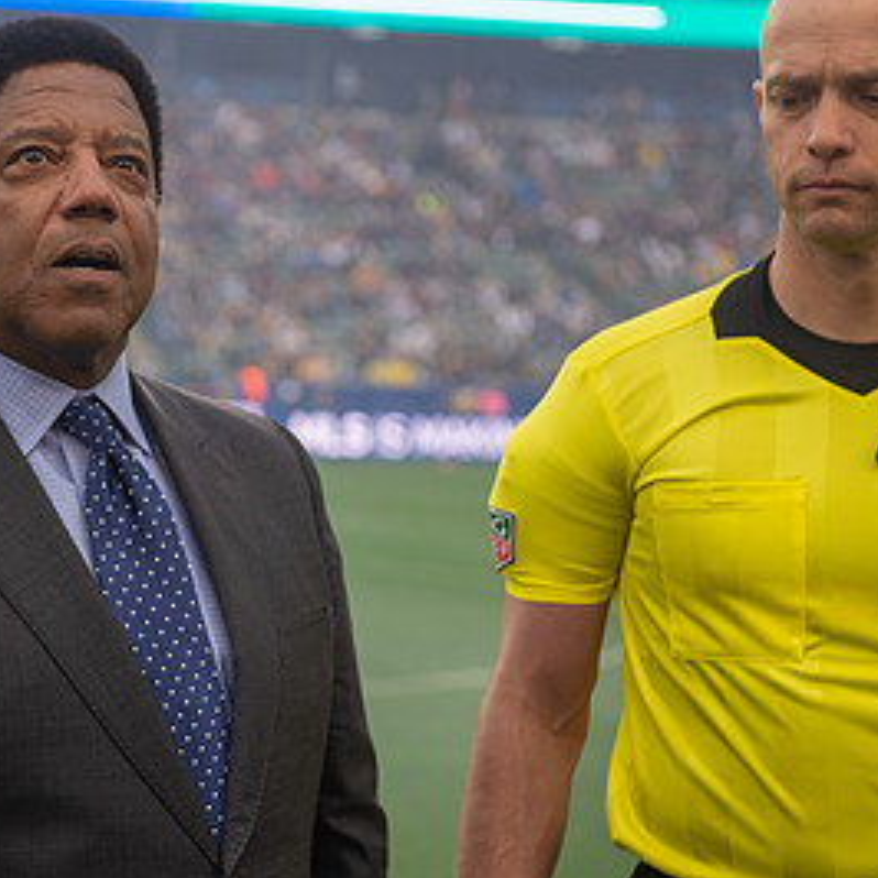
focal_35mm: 115
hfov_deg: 15.0
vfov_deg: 15.1
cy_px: 500
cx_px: 63
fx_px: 3300
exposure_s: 1/640
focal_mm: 62
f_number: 3.5
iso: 500
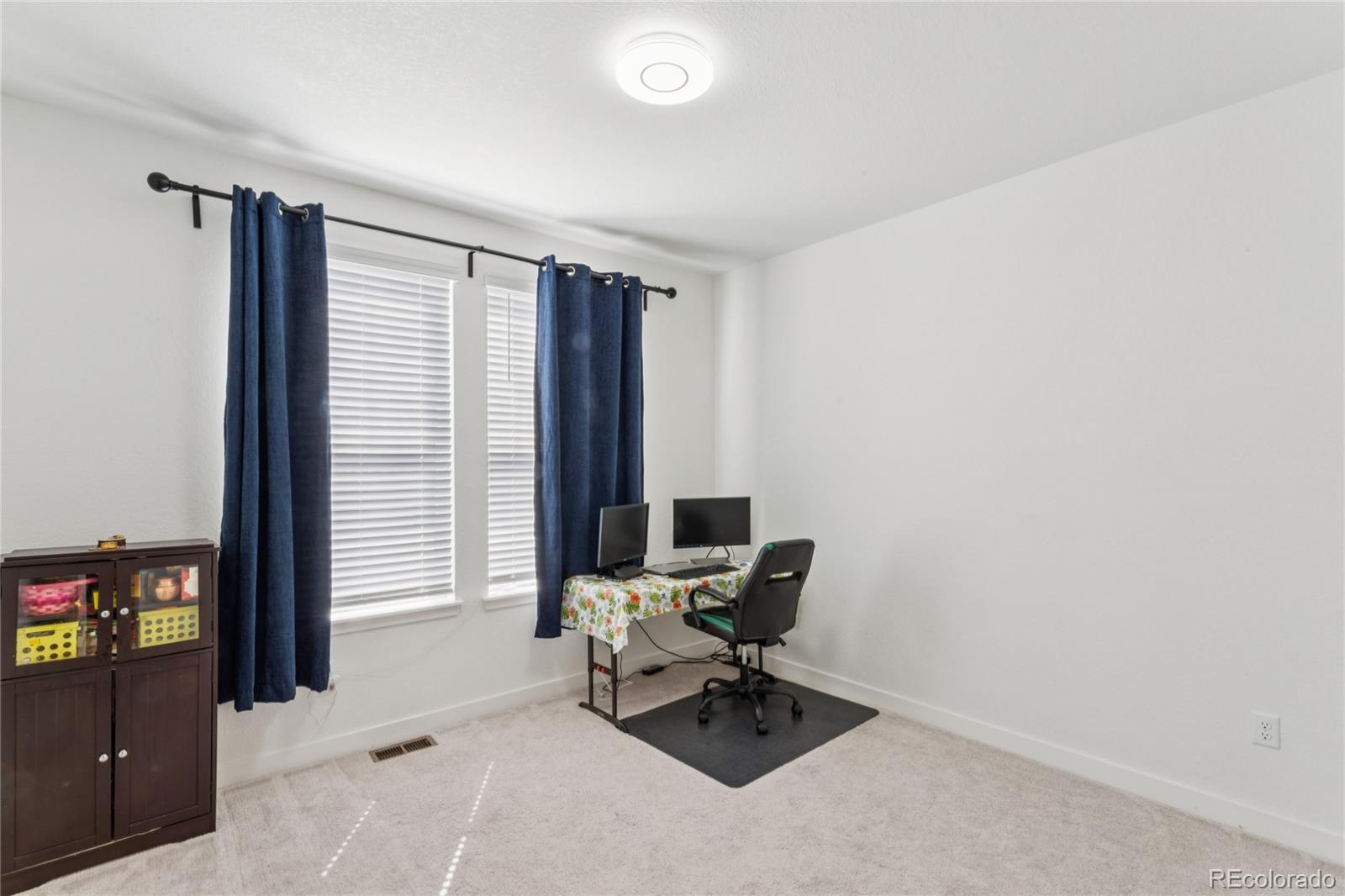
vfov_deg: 72.7
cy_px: 448
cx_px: 672
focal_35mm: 16
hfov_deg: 95.7
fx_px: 609
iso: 100
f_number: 22
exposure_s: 1/1.67
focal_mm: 16.3
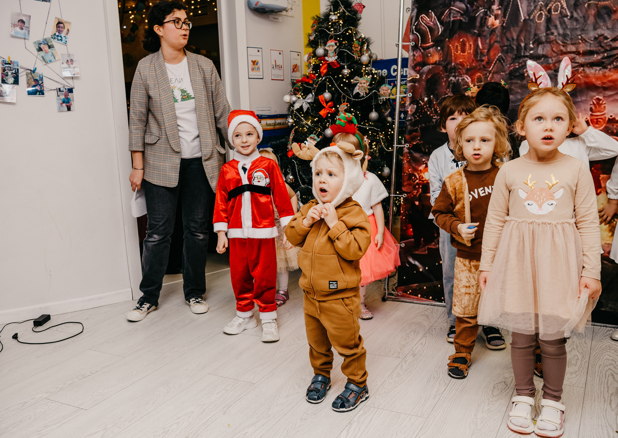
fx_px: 621
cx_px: 287
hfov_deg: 52.9
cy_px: 233
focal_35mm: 35
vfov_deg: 38.9
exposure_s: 1/160
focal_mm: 32
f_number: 4.5
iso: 320
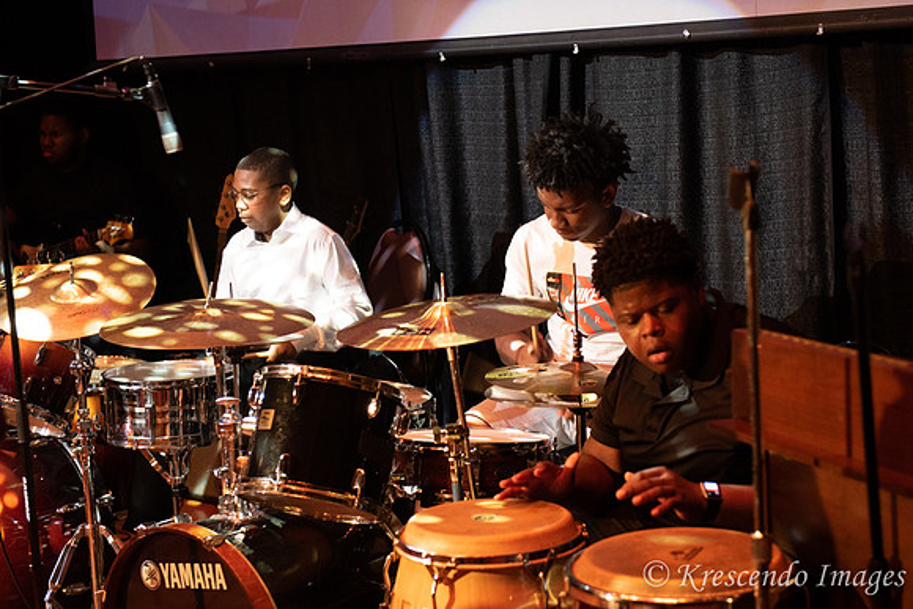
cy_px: 278
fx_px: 1848
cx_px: 525
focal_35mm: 73
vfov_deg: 18.7
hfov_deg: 27.7
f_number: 4
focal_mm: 62
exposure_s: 1/200
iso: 3200
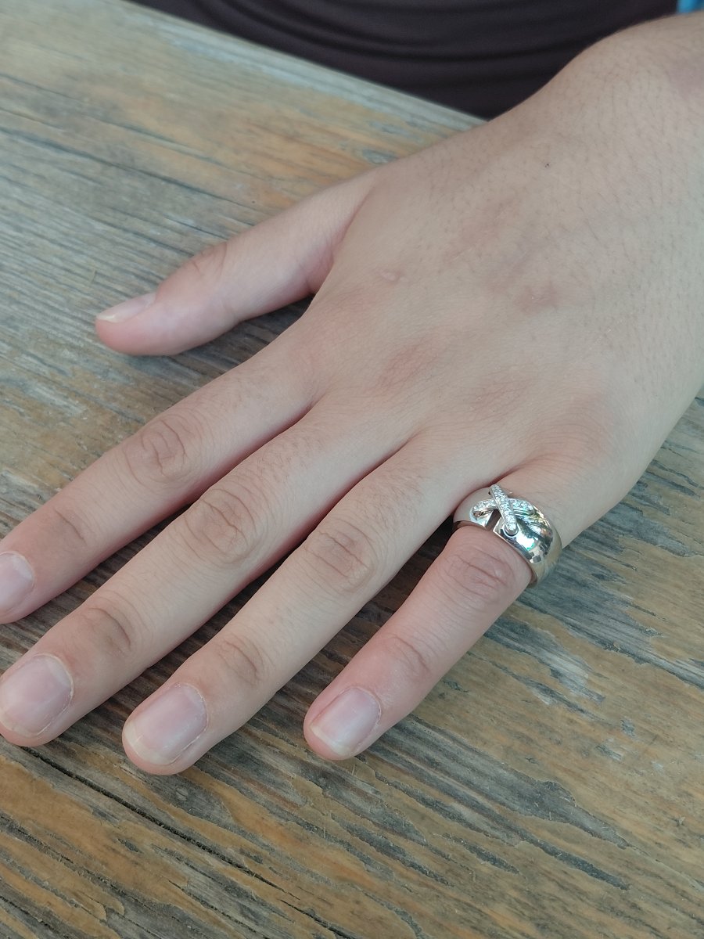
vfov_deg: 69.4
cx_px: 352
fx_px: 678
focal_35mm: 25
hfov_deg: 54.9
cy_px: 470
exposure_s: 1/203
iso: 50
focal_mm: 4.69
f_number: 1.8
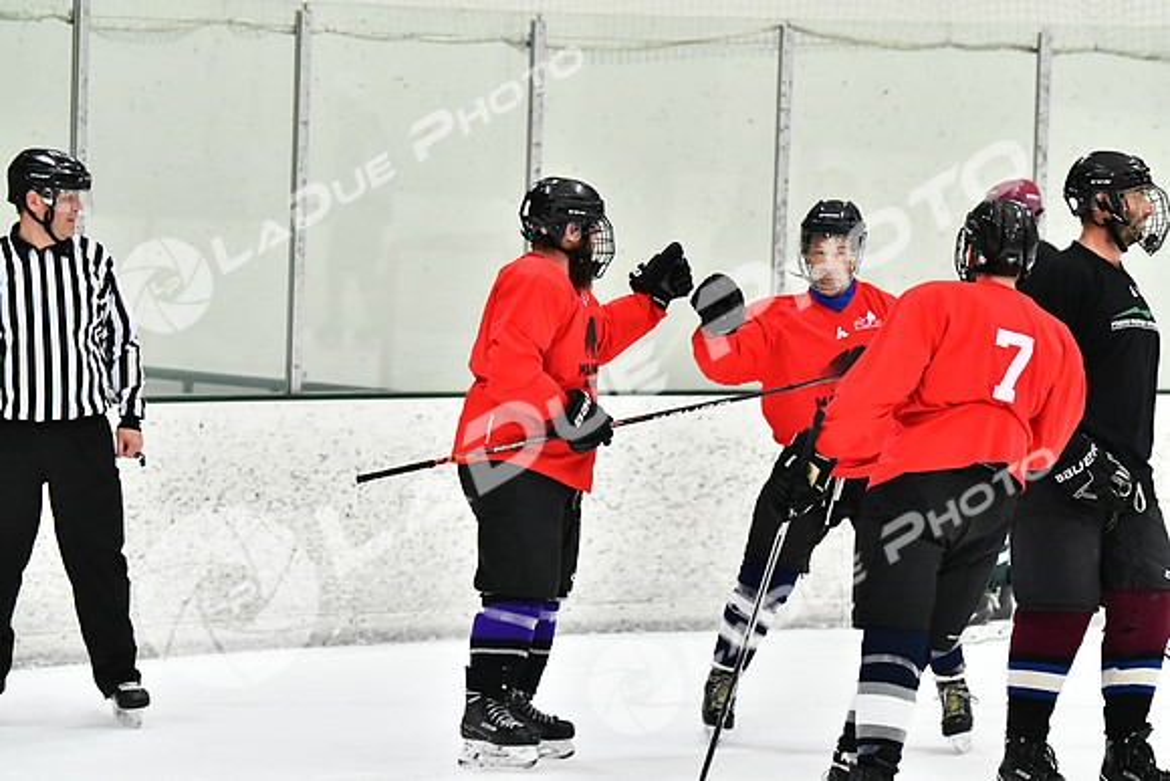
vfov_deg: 7.0
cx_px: 585
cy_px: 390
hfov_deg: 10.5
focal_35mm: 195
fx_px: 6339
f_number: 2.8
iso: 6400
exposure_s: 1/1600
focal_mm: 130
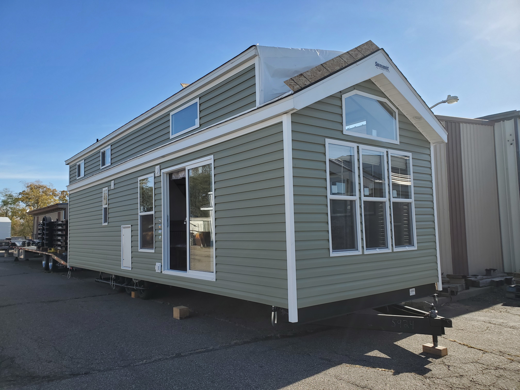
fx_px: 391
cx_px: 260
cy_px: 195
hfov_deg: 67.3
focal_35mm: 26
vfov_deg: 53.1
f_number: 2.4
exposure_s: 1/1133
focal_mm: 4.3
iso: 50
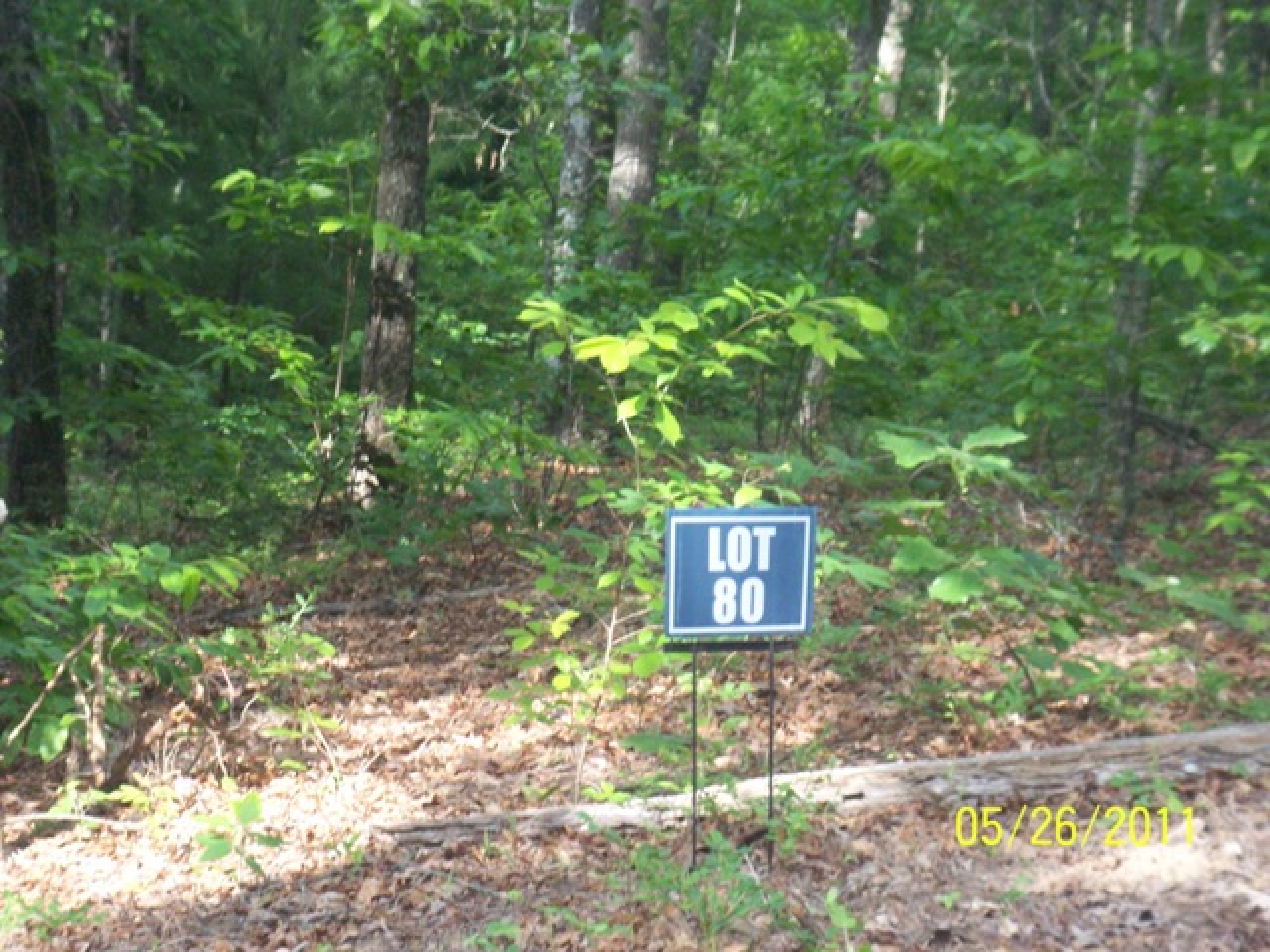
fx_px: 4293
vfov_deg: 12.7
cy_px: 476
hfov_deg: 16.8
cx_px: 635
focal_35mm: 117
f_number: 4.4
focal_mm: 19.2
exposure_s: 1/160
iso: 200
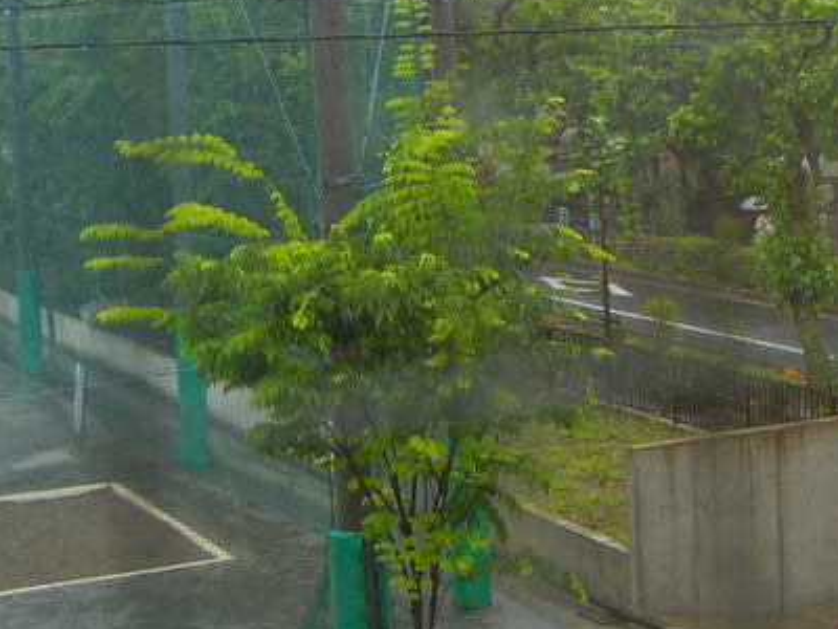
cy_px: 241
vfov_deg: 16.4
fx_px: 2179
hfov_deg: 21.3
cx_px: 750
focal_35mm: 90
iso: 160
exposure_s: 1/202
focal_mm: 5.4
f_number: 3.5
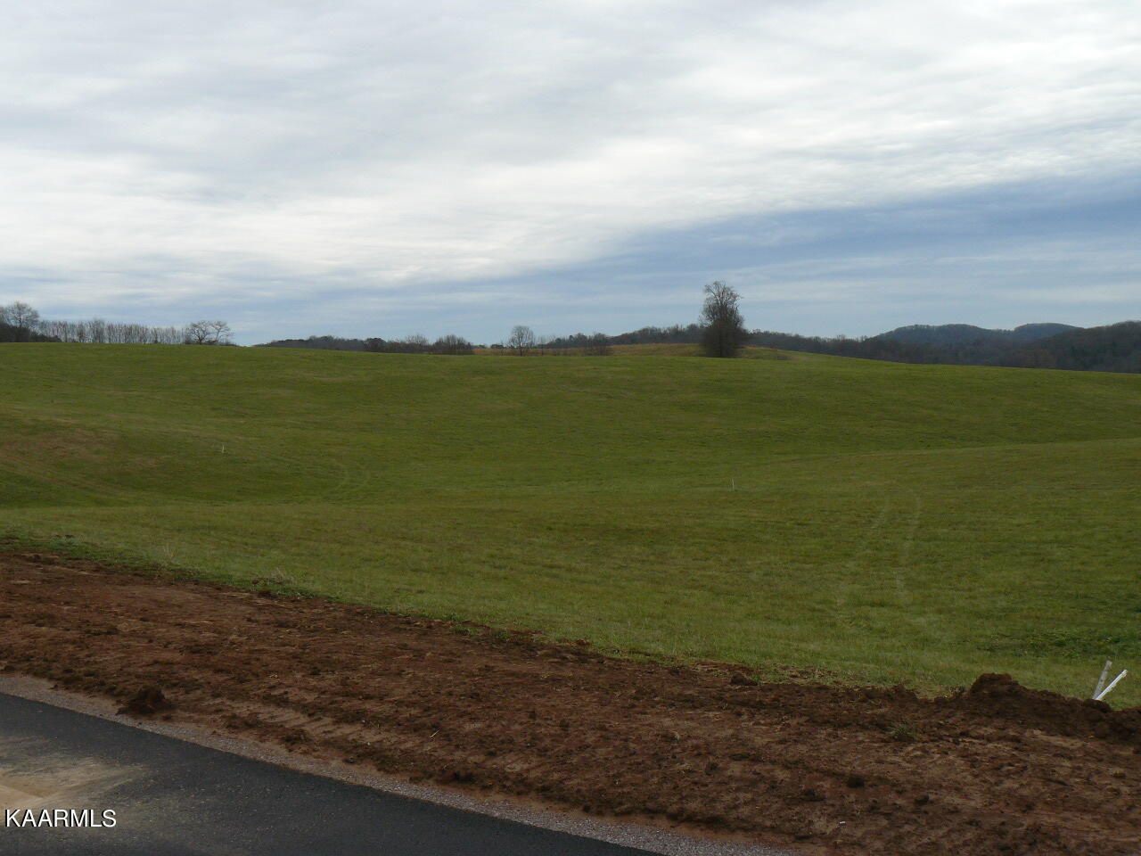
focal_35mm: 36
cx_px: 570
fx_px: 1187
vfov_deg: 39.7
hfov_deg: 51.4
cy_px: 428
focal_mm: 6
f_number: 5.6
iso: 100
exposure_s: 1/320
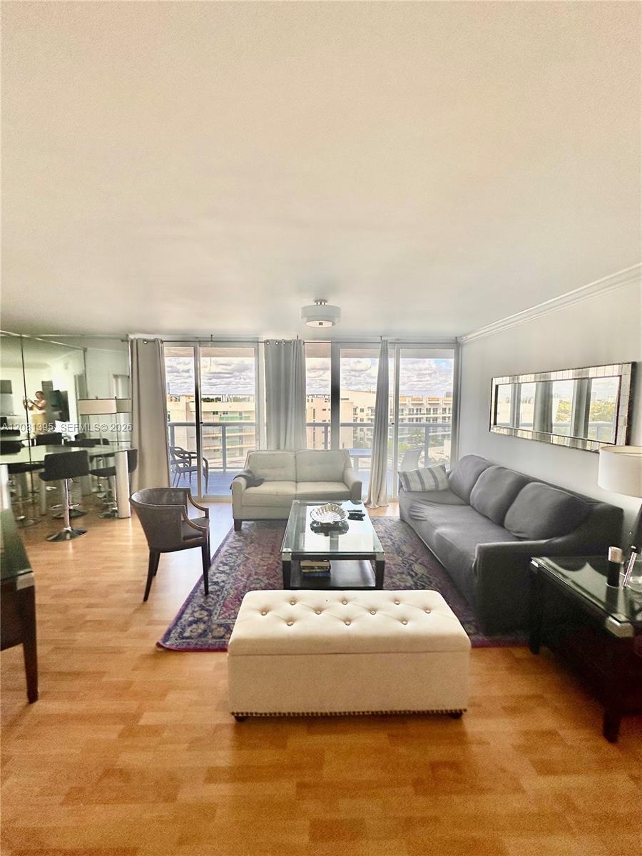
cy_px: 428
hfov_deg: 85.7
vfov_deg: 102.1
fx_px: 346
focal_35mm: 14
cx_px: 321
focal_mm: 2.22
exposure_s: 1/182
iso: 40
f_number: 2.2
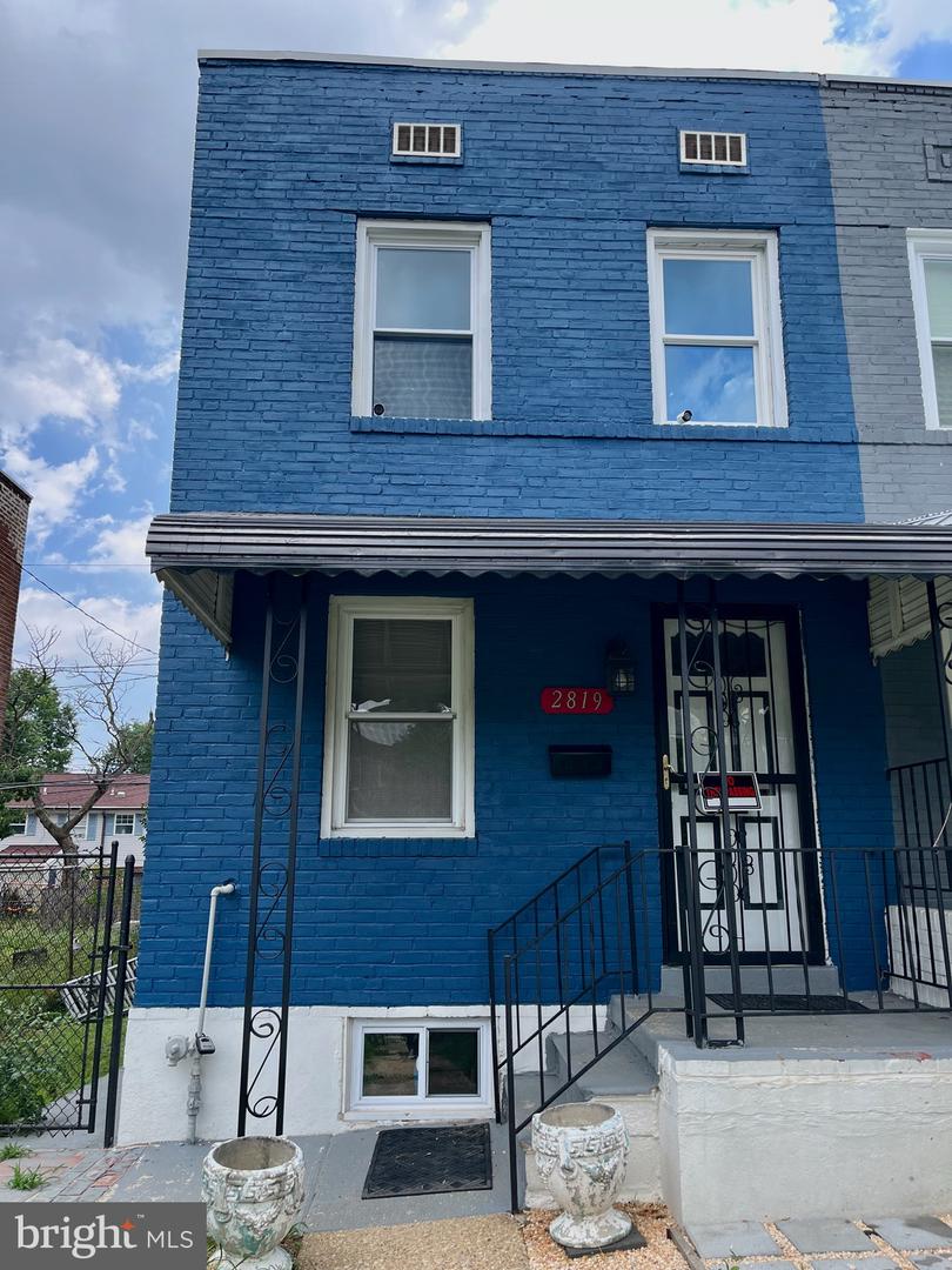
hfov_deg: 53.1
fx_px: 953
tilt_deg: +12.2
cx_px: 476
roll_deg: +0.3
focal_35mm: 26
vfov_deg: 67.3
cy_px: 635
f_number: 1.6
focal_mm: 5.1
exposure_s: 1/951
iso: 50
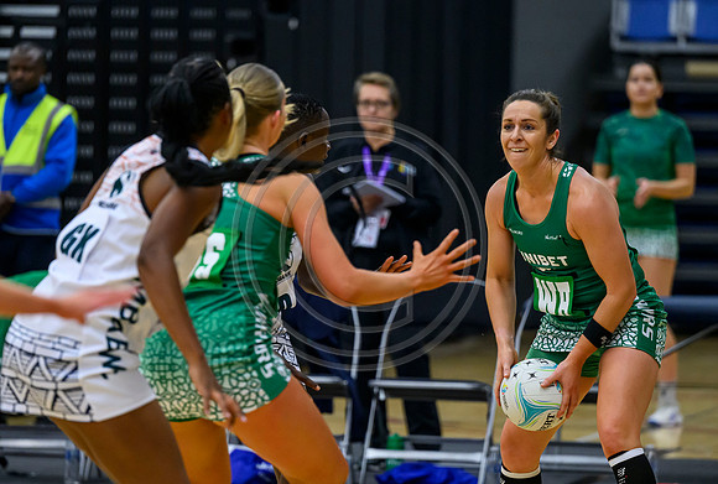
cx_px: 388
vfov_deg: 4.8
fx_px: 5753
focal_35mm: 287
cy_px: 268
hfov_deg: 7.1
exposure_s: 1/1000
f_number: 3.2
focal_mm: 200
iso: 4000
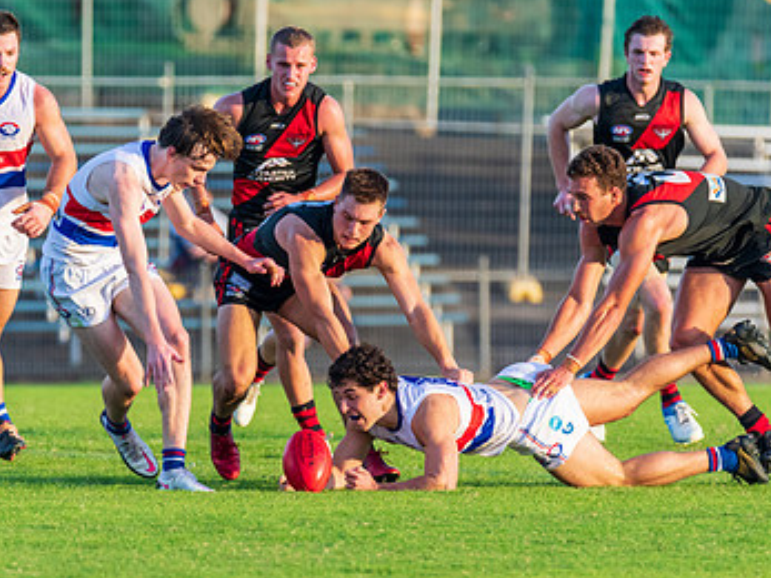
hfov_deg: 2.5
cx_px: 357
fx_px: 17367
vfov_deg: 1.9
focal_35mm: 780
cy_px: 346
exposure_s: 1/640
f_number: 6
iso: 1000
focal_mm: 450
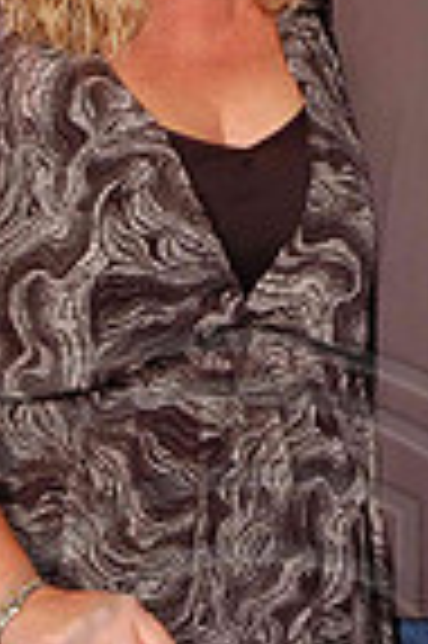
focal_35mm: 180
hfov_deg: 7.6
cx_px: 417
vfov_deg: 11.4
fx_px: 3218
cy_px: 185
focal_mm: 38
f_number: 10
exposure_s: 1/125
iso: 200
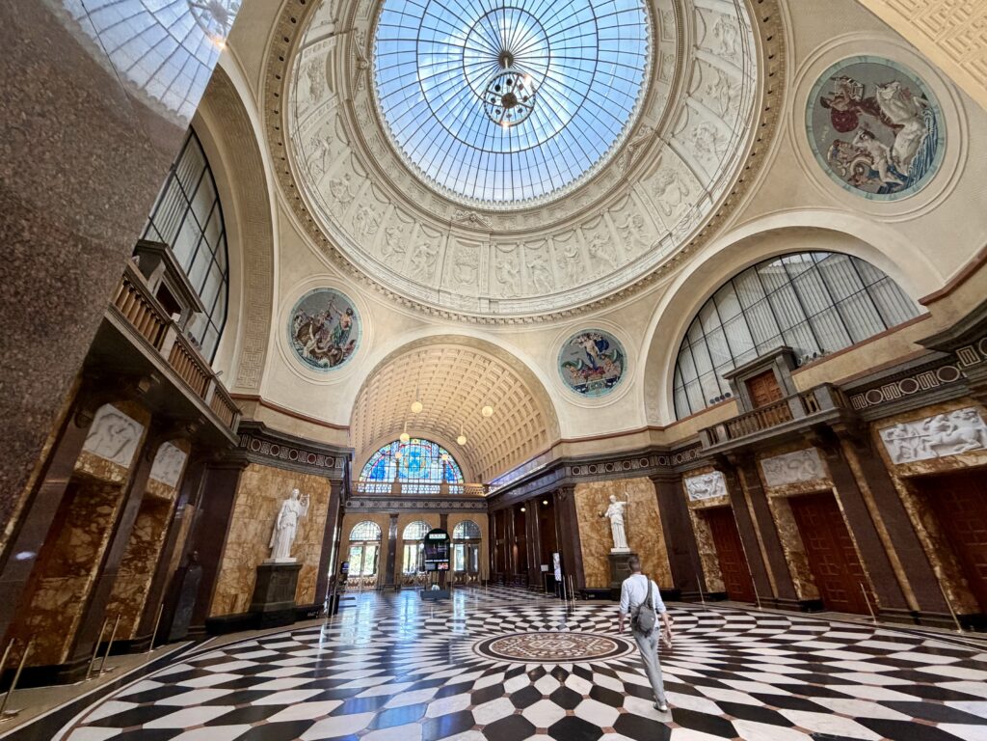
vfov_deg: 85.7
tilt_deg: +26.6
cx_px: 494
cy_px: 370
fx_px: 399
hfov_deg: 102.1
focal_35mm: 14
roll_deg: +2.0
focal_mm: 2.22
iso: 320
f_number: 2.2
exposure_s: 1/114
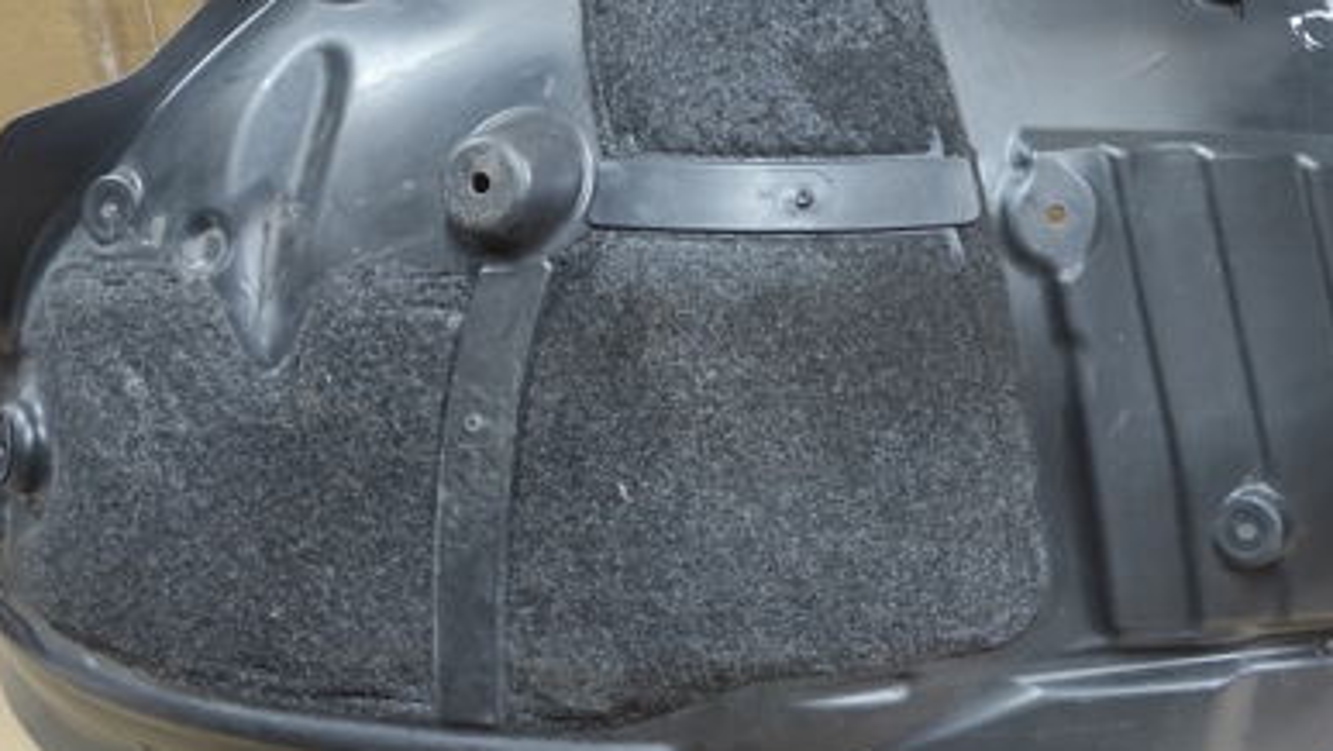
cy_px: 269
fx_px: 1591
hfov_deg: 44.5
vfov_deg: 26.4
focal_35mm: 45
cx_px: 927
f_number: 1.89
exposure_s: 1/33
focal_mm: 5.43
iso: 755
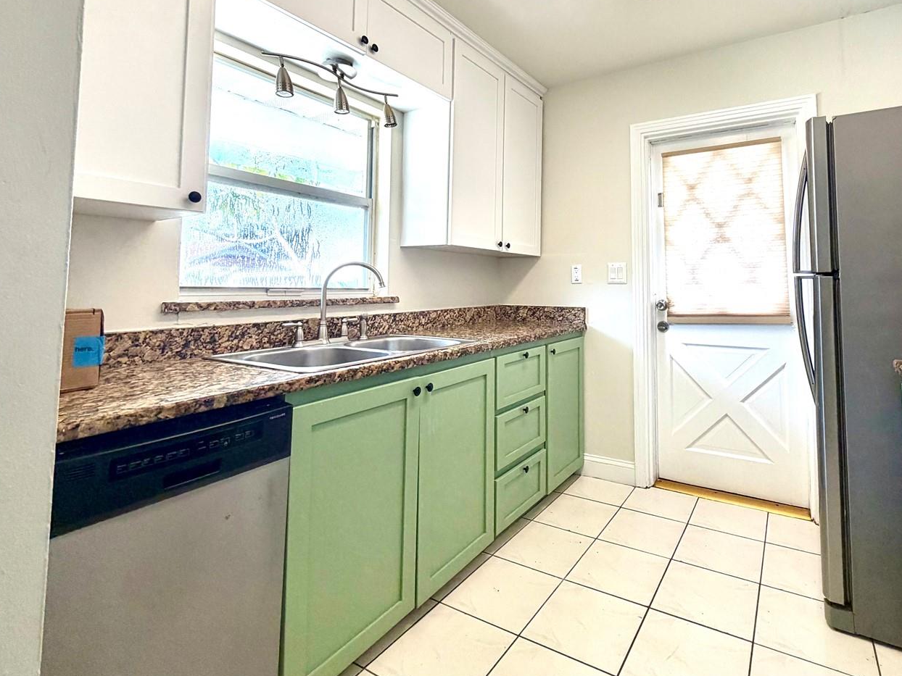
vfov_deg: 70.4
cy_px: 251
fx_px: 469
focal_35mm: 18
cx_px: 535
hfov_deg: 86.8
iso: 125
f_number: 2.2
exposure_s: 1/120
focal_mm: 2.22
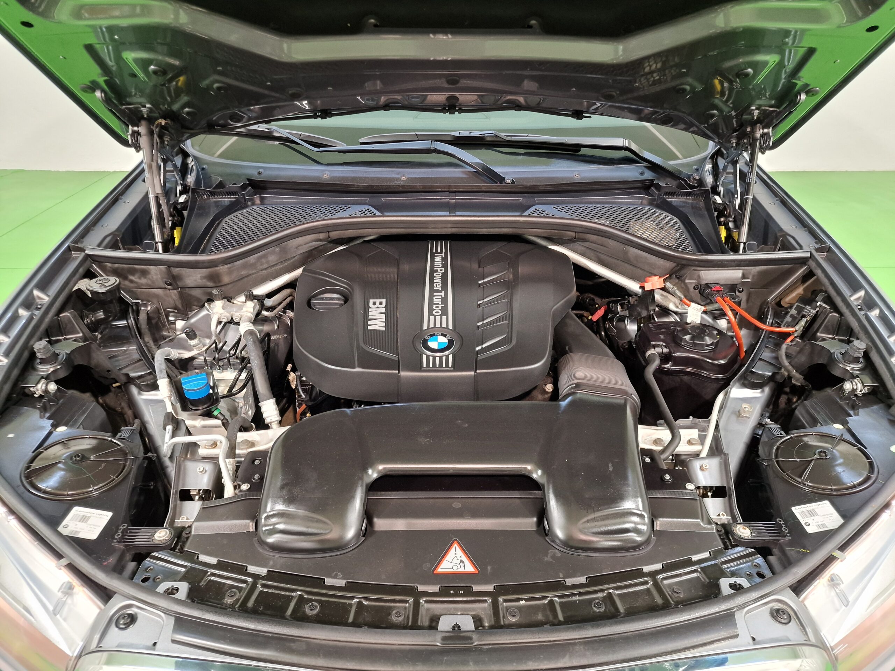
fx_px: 595
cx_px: 448
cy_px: 336
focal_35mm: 23
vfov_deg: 58.9
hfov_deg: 73.9
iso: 320
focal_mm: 6.4
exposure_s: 1/33
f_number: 1.8
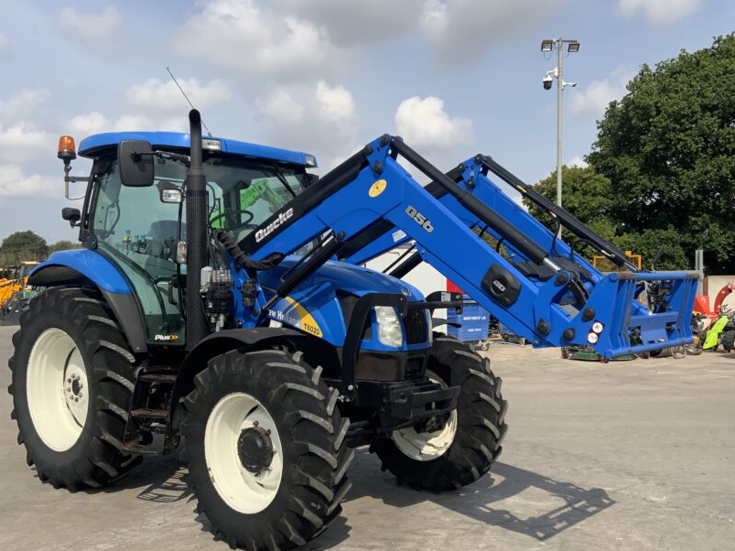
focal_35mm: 37
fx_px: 786
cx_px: 383
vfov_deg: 38.6
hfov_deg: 50.1
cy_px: 302
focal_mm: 3
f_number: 1.8
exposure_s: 1/2320
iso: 16
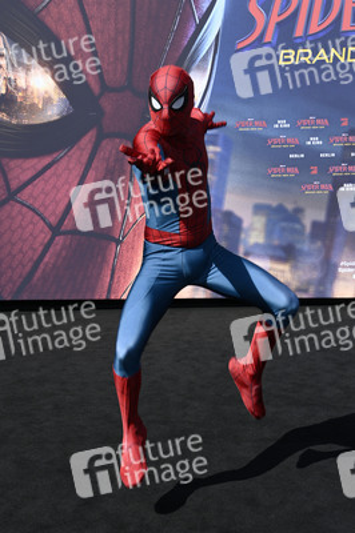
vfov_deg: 41.1
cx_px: 178
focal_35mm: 48
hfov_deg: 28.0
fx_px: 711
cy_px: 266
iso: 100
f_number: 6.3
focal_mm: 48
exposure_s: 1/400
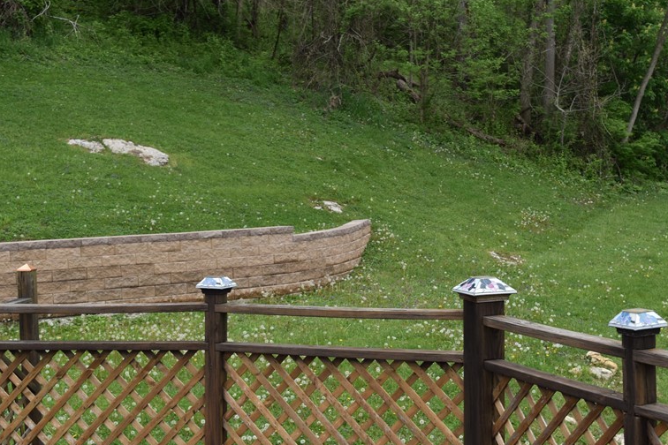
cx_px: 407
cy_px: 232
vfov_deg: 24.2
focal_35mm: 56
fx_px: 1039
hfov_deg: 35.5
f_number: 5.6
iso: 220
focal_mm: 26
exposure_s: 1/125
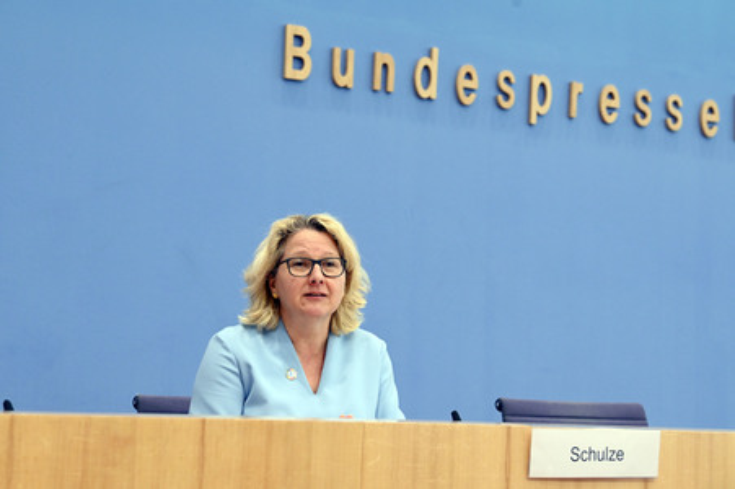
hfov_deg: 22.6
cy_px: 244
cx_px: 368
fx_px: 1836
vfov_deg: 15.2
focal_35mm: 90
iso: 4000
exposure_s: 1/500
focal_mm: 90
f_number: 5.6
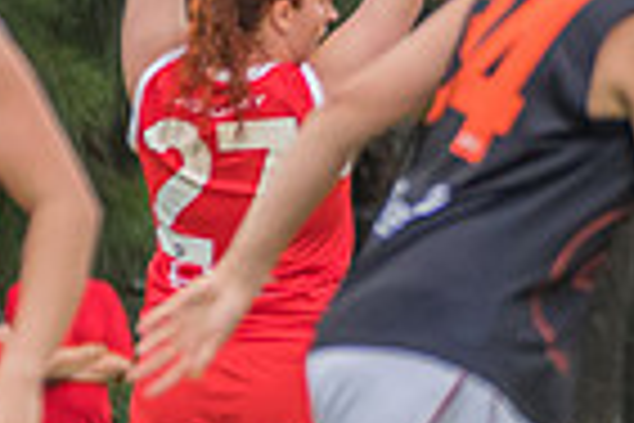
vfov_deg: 0.7
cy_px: 120
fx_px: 32965
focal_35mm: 1872
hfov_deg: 1.1
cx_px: 1322
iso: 1100
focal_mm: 260
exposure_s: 1/1250
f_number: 5.6
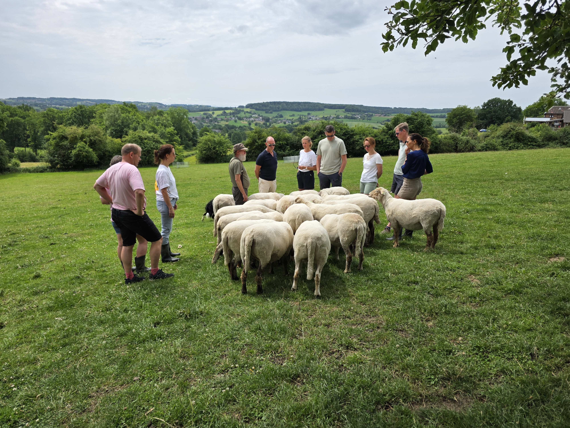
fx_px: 379
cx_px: 285
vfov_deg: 58.9
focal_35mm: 23
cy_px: 214
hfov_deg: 73.9
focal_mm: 6.3
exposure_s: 1/4766
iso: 80
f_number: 1.7
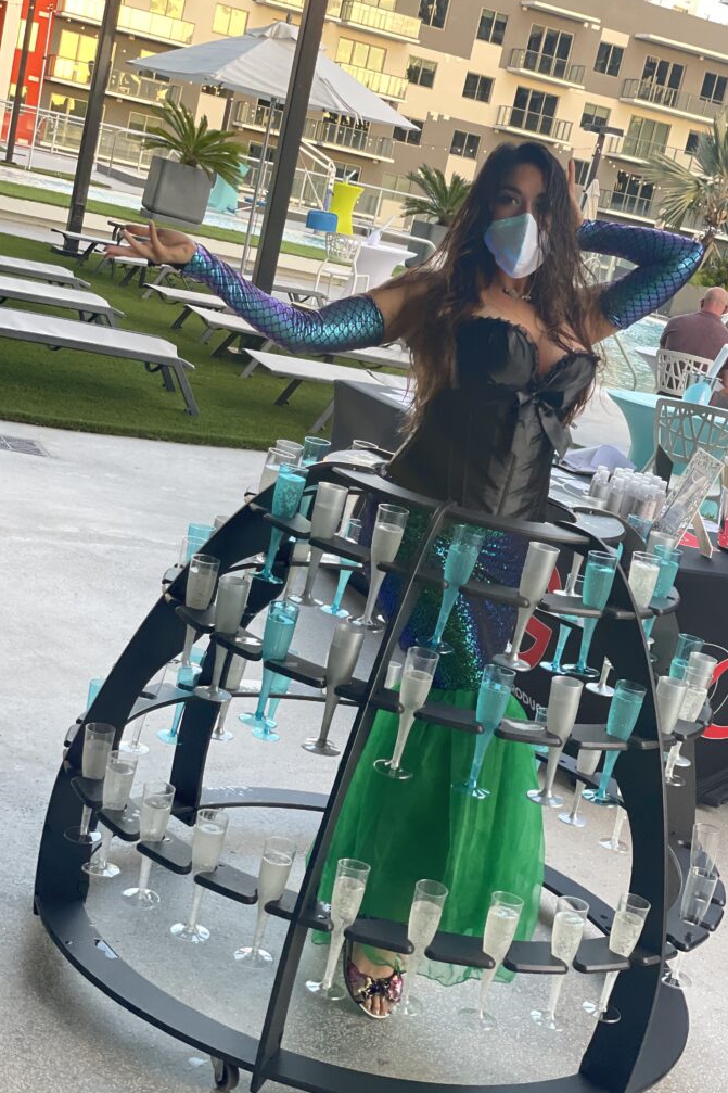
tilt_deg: -11.6
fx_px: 1669
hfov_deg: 24.6
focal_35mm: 55
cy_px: 545
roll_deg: -13.3
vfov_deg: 36.3
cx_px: 409
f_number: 2
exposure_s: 1/122
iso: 100
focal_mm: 6
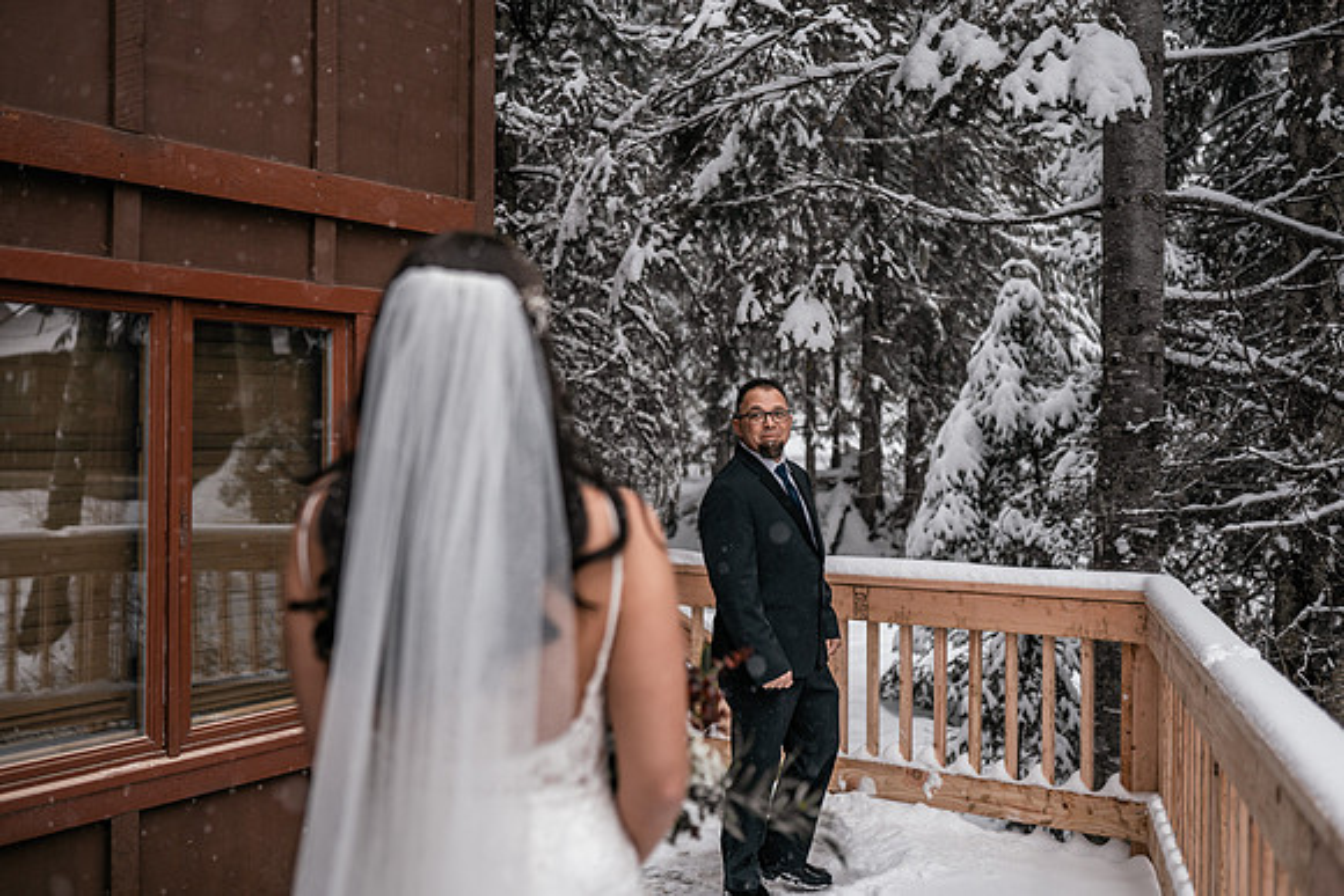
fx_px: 1321
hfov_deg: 53.9
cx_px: 672
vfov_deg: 37.5
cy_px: 448
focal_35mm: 35
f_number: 2
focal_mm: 35
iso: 200
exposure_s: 1/400
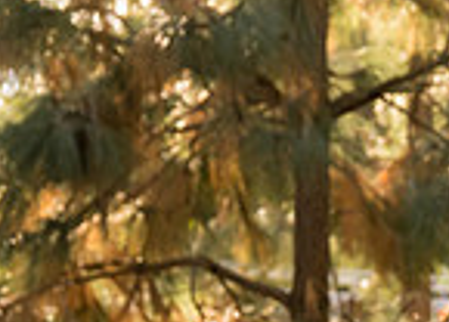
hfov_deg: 6.0
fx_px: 4240
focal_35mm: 332
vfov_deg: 4.3
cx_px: 497
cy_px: 524
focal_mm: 50
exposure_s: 1/400
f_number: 4
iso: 1000
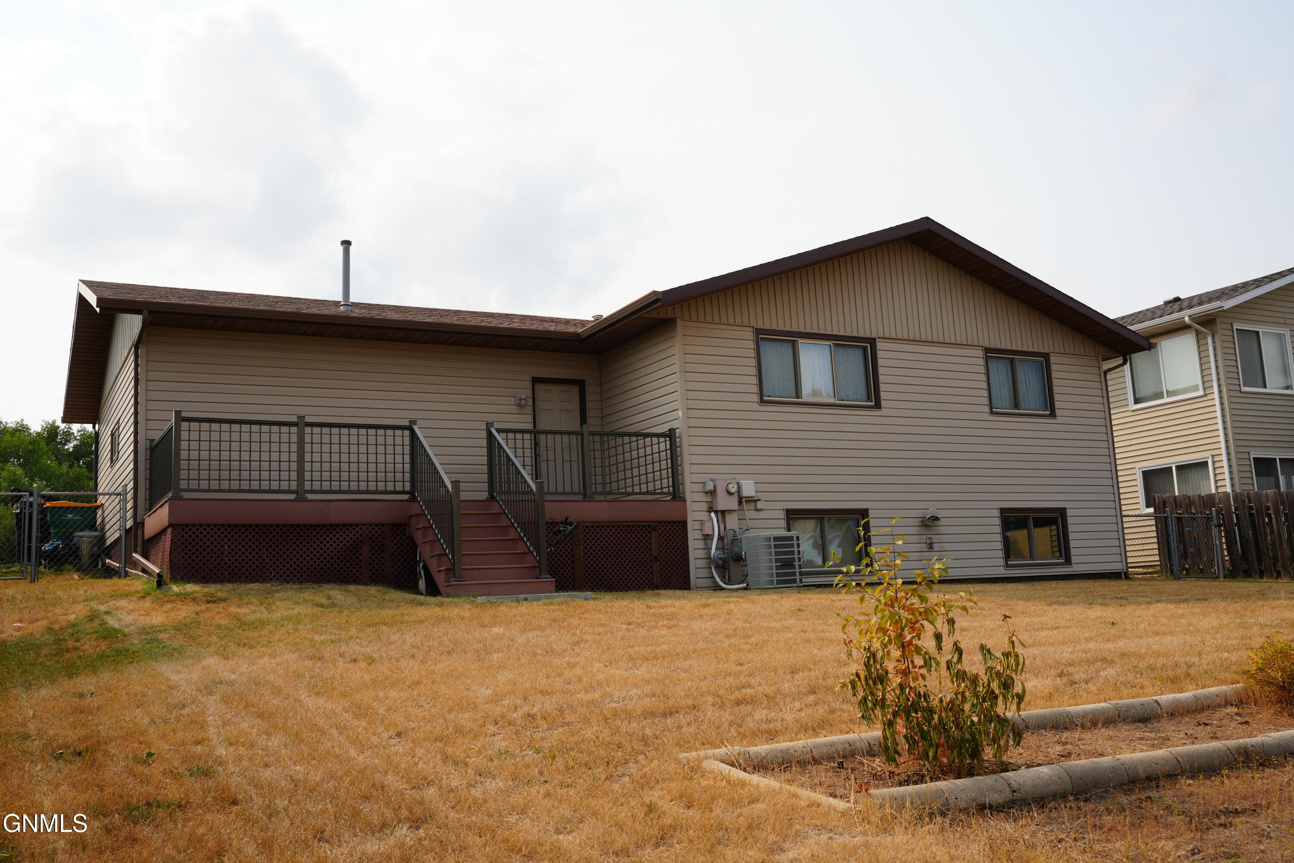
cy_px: 432
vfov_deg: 41.1
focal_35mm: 32
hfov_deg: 58.7
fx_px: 1150
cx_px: 647
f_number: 10
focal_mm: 32
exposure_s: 1/160
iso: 100
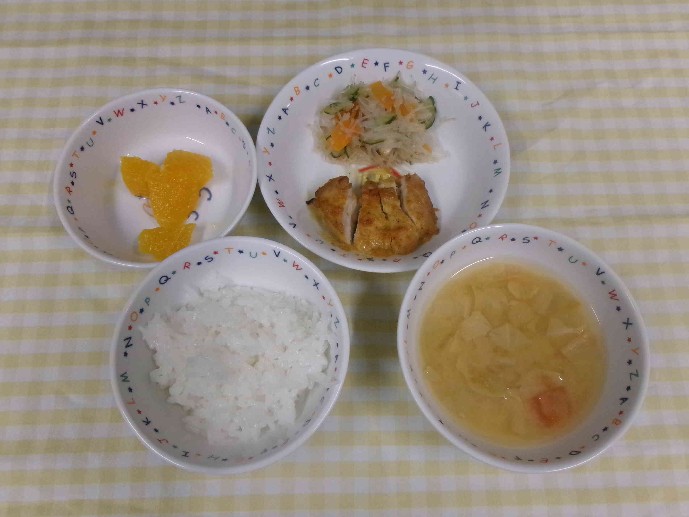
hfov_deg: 63.4
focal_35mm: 28
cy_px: 258
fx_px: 557
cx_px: 344
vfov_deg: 49.7
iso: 476
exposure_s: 1/125
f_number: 3.9
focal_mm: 5.1
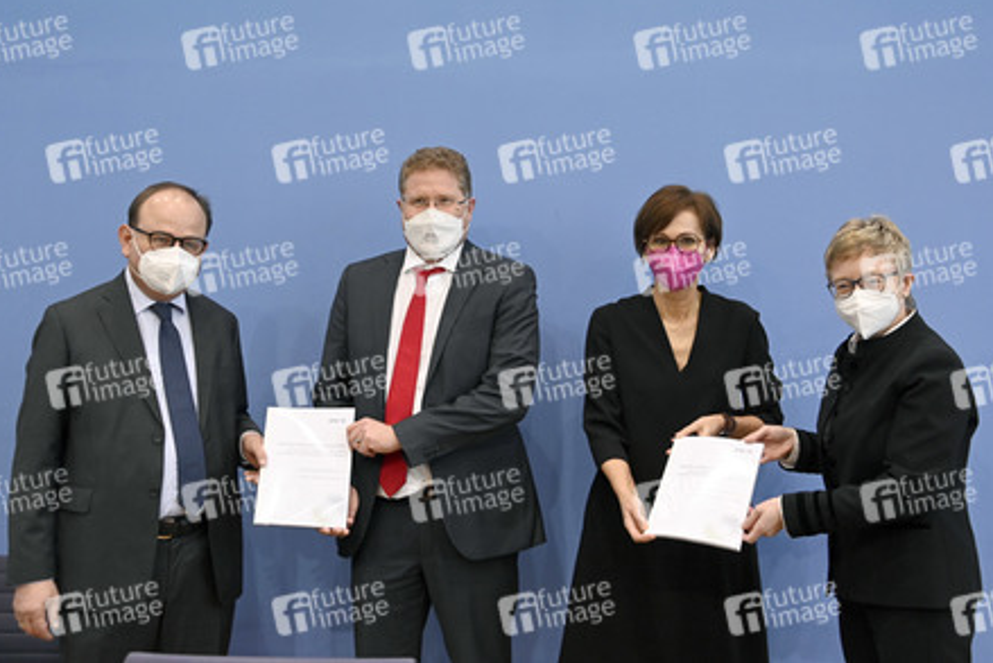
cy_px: 326
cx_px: 496
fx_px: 1076
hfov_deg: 49.5
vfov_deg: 34.2
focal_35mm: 39
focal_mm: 38
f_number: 5.6
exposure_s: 1/640
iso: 5000
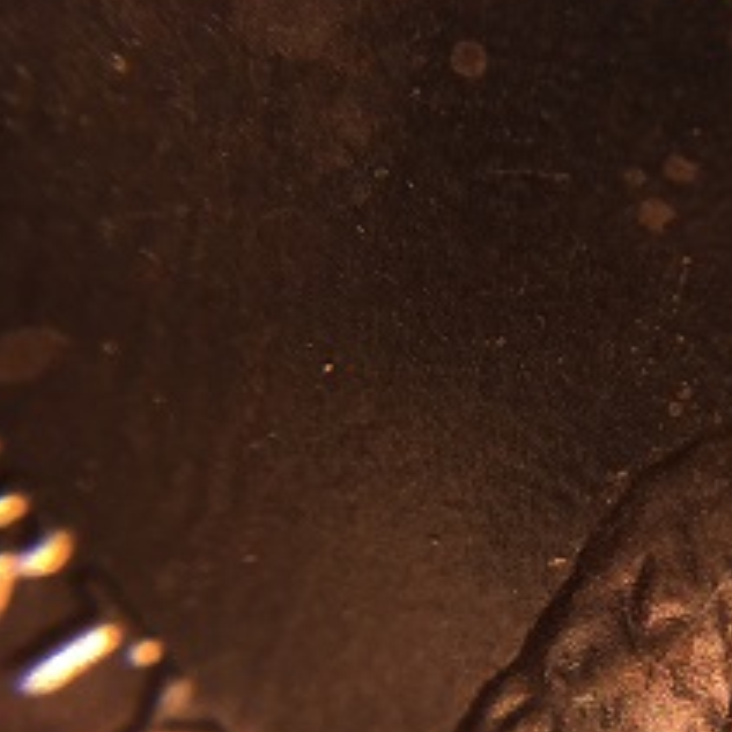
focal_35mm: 85
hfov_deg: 19.4
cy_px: 552
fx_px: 2034
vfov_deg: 20.2
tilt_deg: -80.5
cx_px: 841
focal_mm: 4.15
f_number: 2.2
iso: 32
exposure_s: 1/341
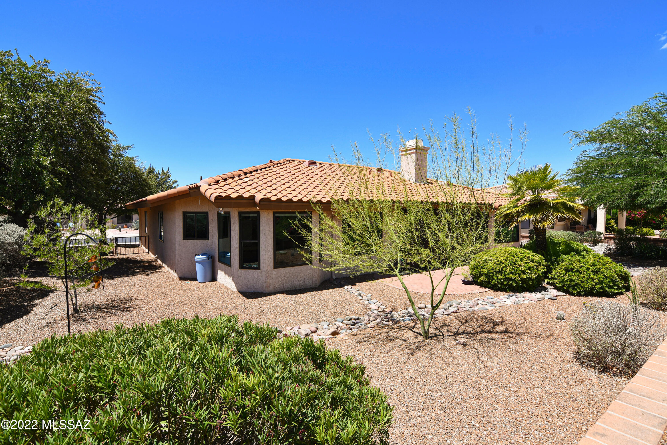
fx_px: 296
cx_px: 334
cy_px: 222
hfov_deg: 96.7
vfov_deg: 73.7
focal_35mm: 16
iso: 100
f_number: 9
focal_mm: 11
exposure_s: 1/320
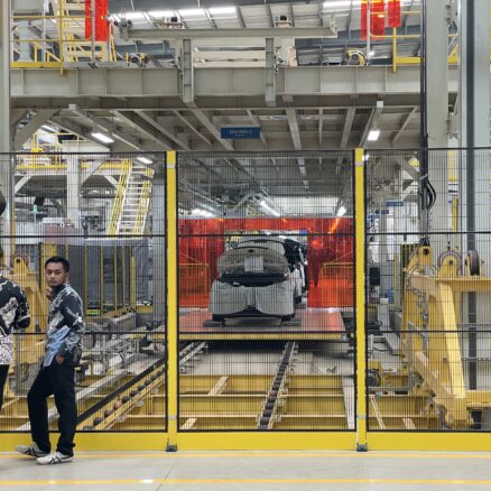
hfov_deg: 27.7
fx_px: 995
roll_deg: +0.1
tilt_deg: -0.4
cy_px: 246
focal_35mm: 62
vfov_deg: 27.7
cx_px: 277
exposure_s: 1/100
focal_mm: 6
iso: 125
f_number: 2
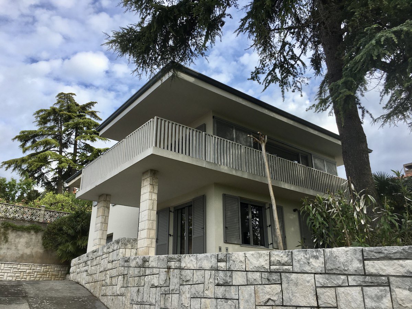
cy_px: 154
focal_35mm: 29
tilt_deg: +22.6
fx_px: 345
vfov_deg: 48.2
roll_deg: -0.1
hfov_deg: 61.7
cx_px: 206
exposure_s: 1/534
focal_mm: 4.15
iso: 25
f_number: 2.2
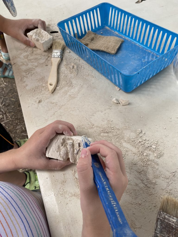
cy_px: 118
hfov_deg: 53.1
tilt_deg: -55.4
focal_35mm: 26
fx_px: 178
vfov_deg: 67.3
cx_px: 89
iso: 32
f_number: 1.8
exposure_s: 1/531
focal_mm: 4.25
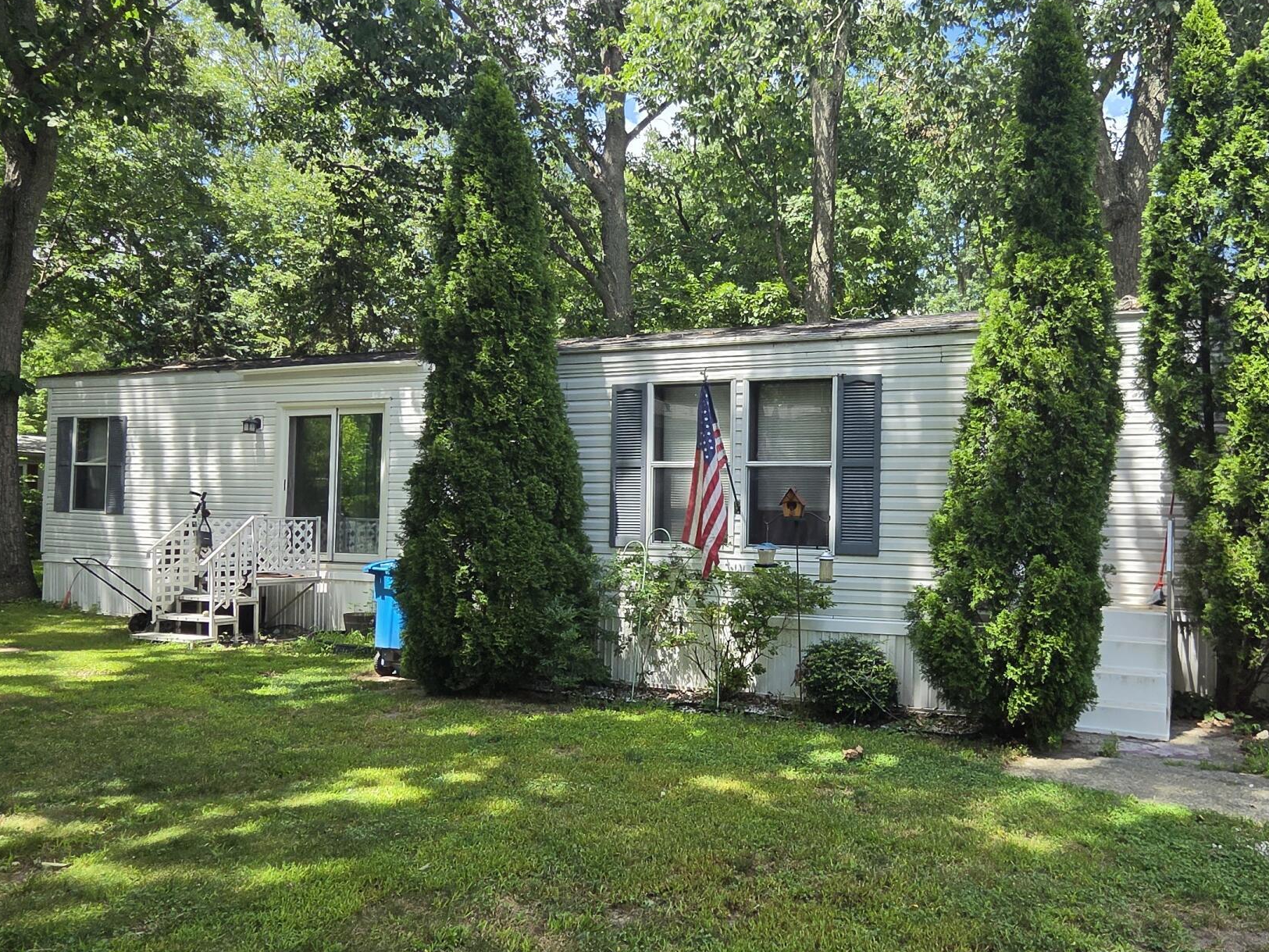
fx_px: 880
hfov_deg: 69.8
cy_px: 519
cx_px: 830
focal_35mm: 24
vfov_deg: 56.7
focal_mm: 2.2
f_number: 2.2
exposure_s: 1/1011
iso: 100
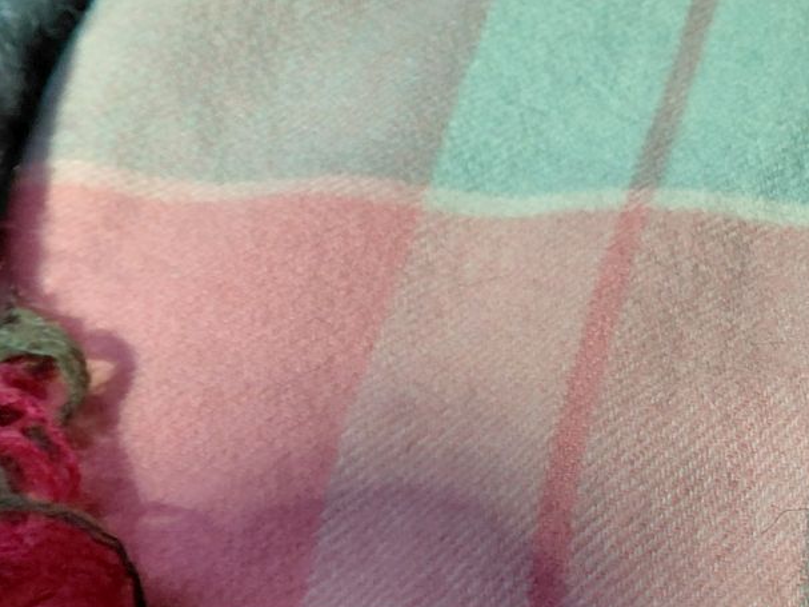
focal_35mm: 84
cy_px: 315
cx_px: 922
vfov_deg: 17.6
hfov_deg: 21.9
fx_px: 1963
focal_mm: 4.69
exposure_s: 1/60
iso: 160
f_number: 1.8
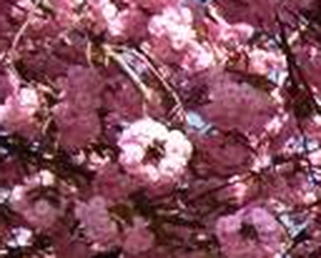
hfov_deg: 11.3
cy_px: 486
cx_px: 576
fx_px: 1504
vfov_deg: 9.3
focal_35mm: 158
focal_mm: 4.6
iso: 80
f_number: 5.6
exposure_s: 1/200
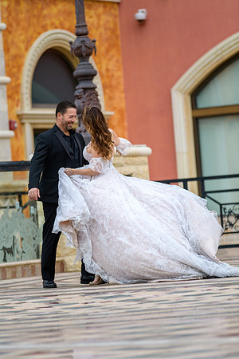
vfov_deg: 10.3
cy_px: 180
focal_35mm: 200
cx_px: 120
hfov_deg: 6.9
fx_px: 1992
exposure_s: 1/2000
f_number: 2.8
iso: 400
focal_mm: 200
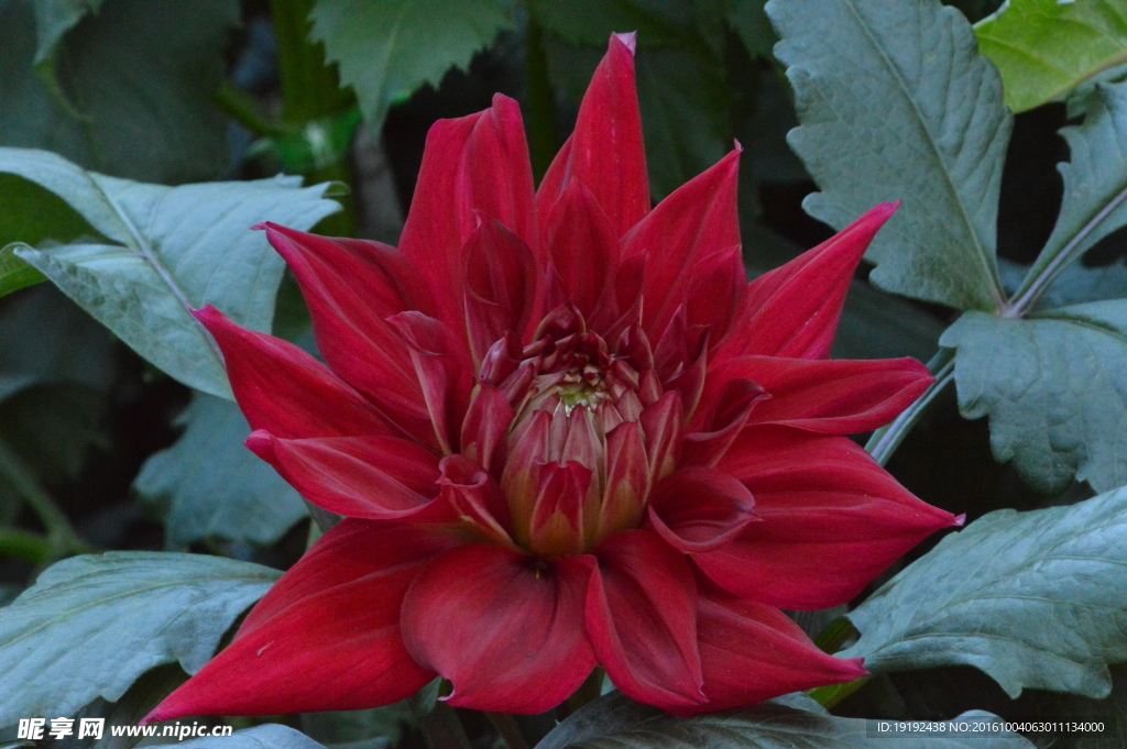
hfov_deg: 6.5
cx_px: 564
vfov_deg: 4.4
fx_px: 9853
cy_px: 374
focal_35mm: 315
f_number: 20
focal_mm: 210
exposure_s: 1/100
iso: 6400
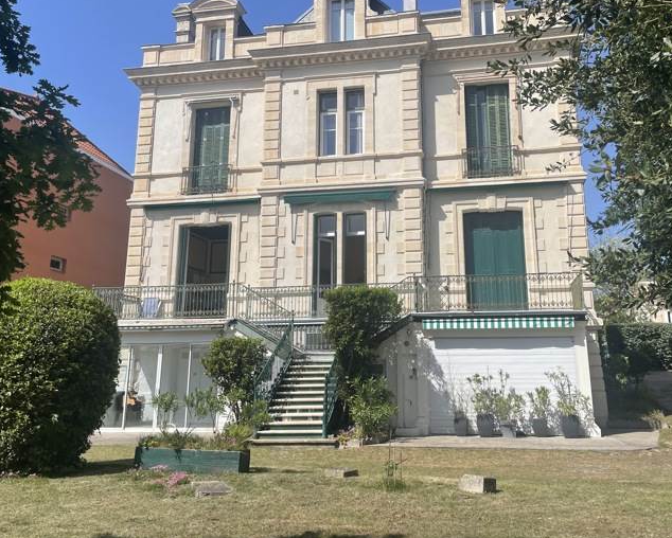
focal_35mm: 32
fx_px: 637
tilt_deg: +14.0
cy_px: 226
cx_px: 372
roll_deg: +0.6
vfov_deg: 45.7
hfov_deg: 55.5
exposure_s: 1/4132
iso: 32
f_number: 1.6
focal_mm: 4.2
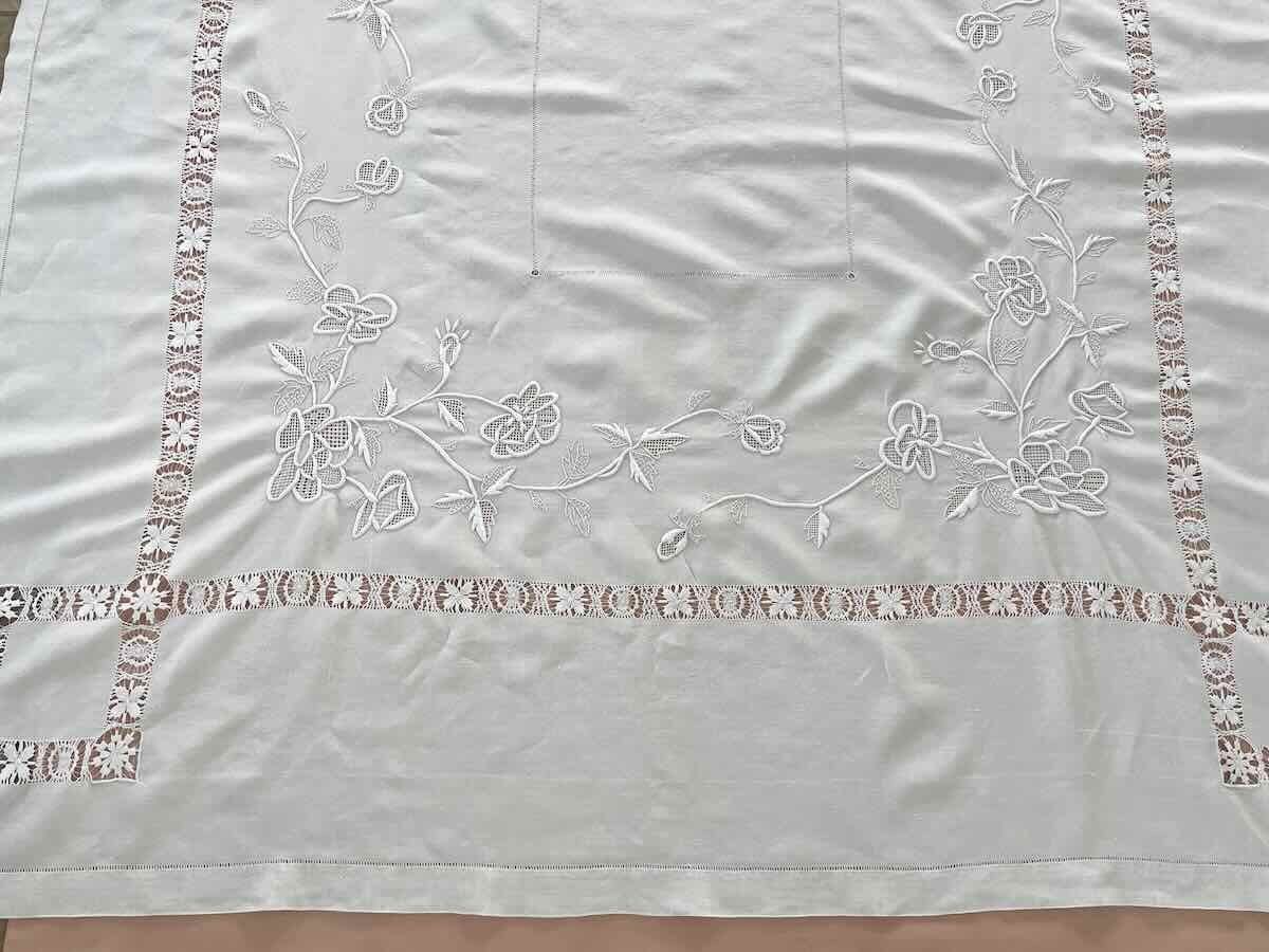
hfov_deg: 67.3
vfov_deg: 53.1
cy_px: 476
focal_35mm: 26
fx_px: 953
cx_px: 634
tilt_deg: -76.6
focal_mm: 4.2
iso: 50
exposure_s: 1/121
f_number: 1.6
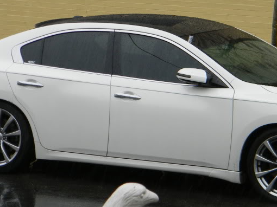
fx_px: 1688
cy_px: 16
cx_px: 155
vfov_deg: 7.0
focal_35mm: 211
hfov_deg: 9.4
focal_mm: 19
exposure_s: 1/118
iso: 80
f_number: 4.7
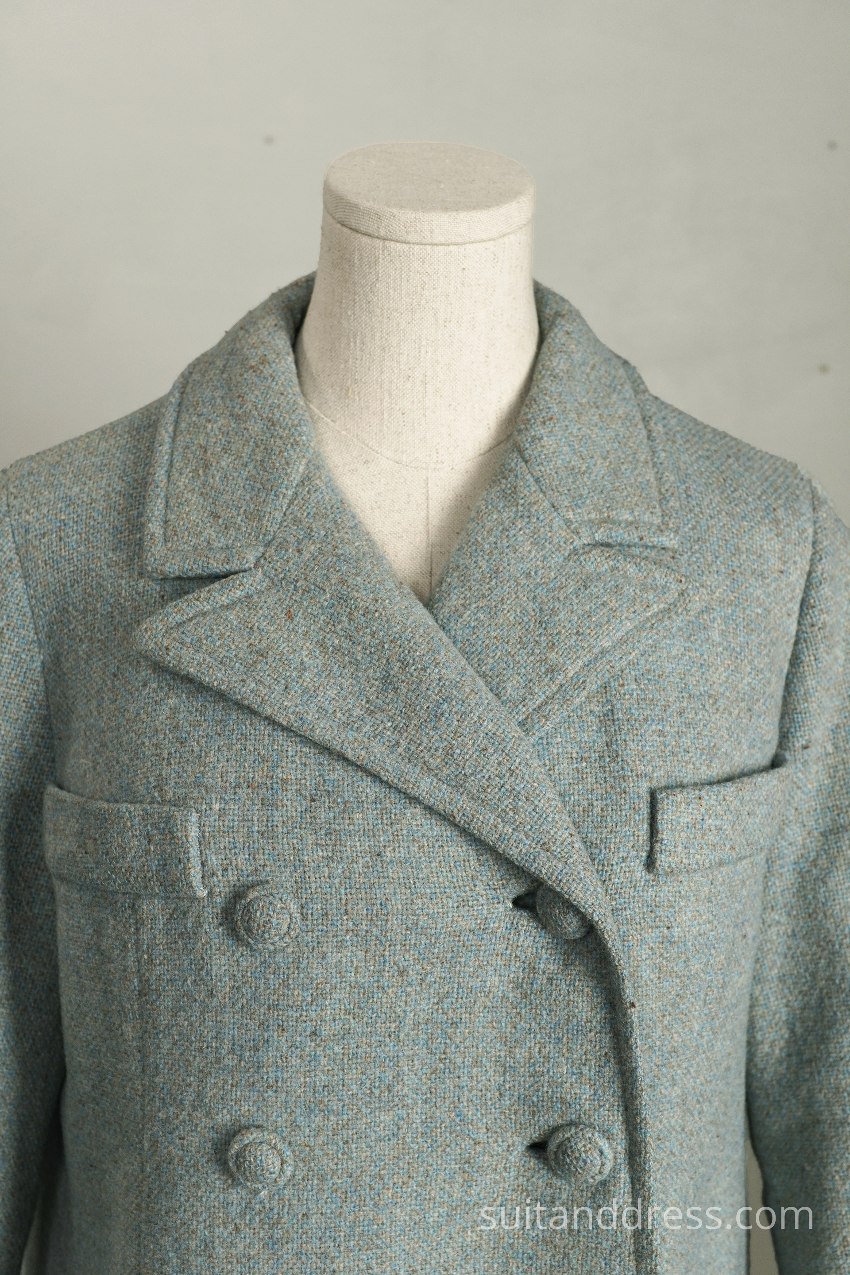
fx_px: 1700
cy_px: 638
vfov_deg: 41.1
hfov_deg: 28.1
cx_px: 425
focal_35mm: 48
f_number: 4.5
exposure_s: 1/125
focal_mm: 32
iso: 400
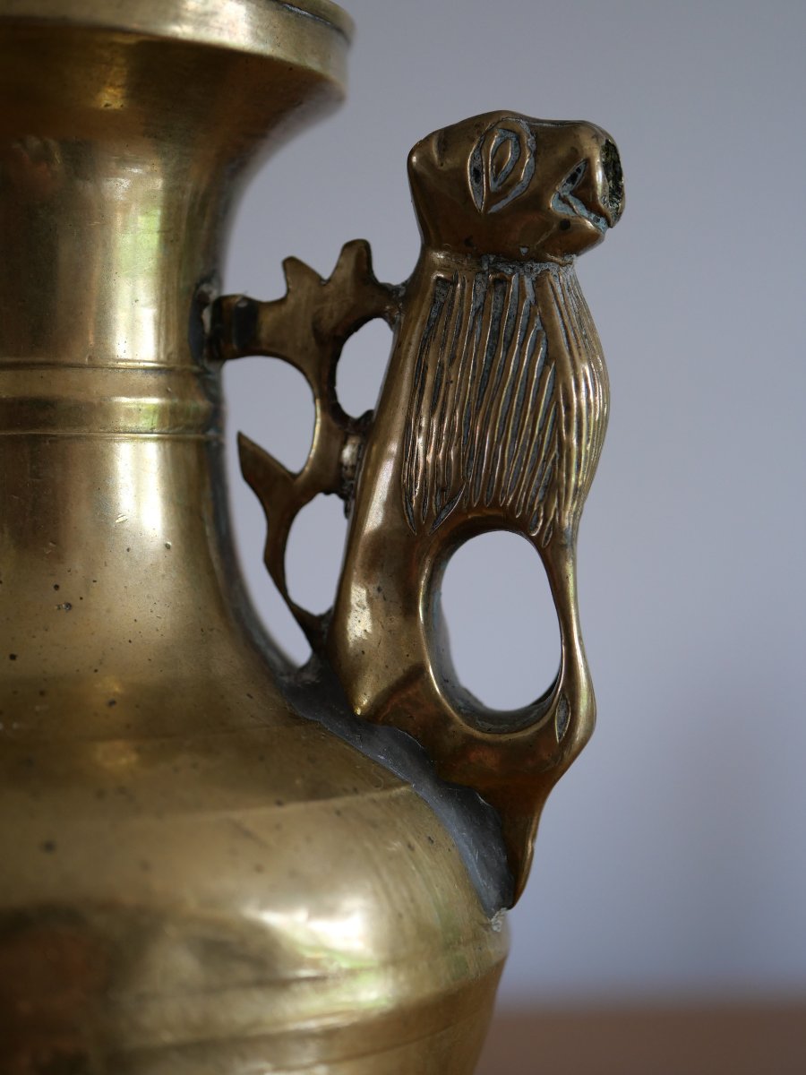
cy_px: 538
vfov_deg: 32.2
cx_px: 403
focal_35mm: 60
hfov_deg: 24.4
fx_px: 1863
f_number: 2.8
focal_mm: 30
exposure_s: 1/60
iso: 500
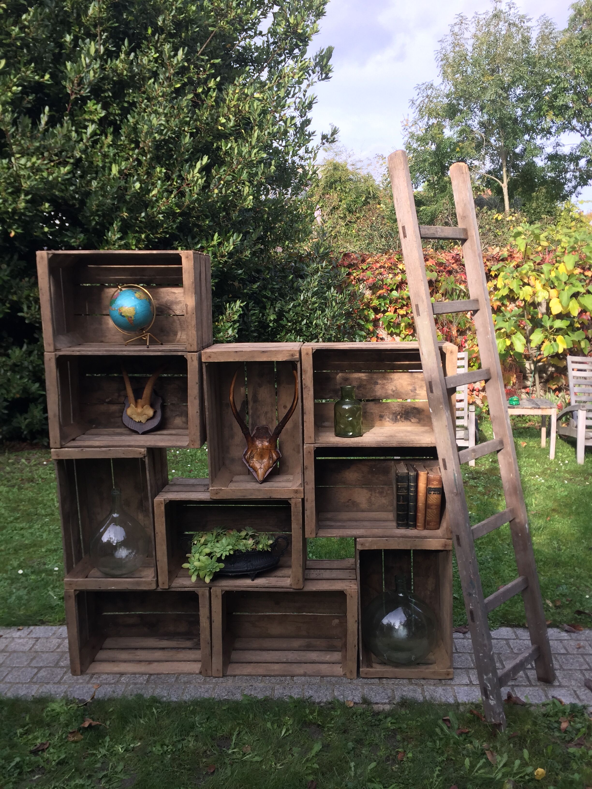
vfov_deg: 61.7
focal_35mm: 29
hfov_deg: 48.2
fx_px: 661
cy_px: 394
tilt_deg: -9.1
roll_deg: +1.7
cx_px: 296
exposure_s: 1/403
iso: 32
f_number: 2.2
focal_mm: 4.15
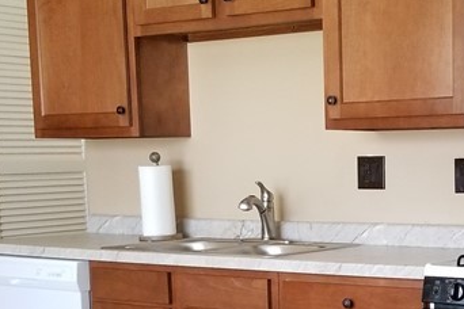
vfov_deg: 16.5
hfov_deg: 24.6
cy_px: 317
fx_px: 1044
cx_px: 385
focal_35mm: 81
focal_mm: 4.3
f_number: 1.7
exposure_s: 1/60
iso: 200
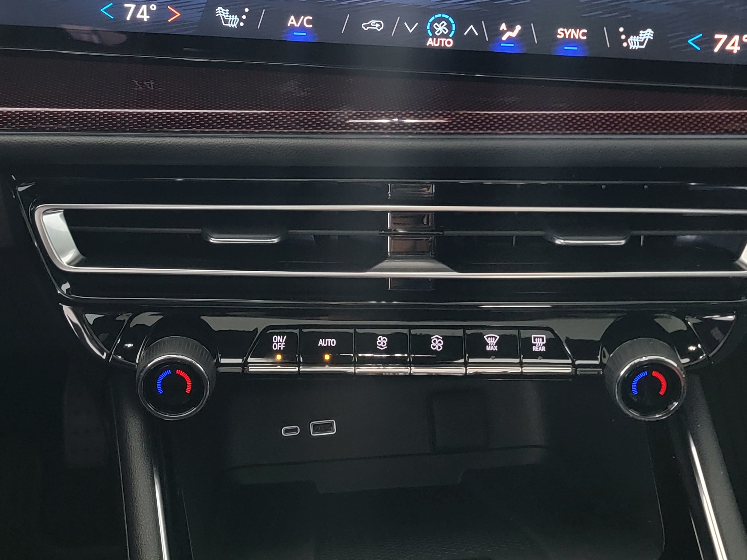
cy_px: 116
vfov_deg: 26.1
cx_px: 348
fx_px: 1187
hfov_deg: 34.9
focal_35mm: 55
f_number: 1.8
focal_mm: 6.7
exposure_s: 1/40
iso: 500
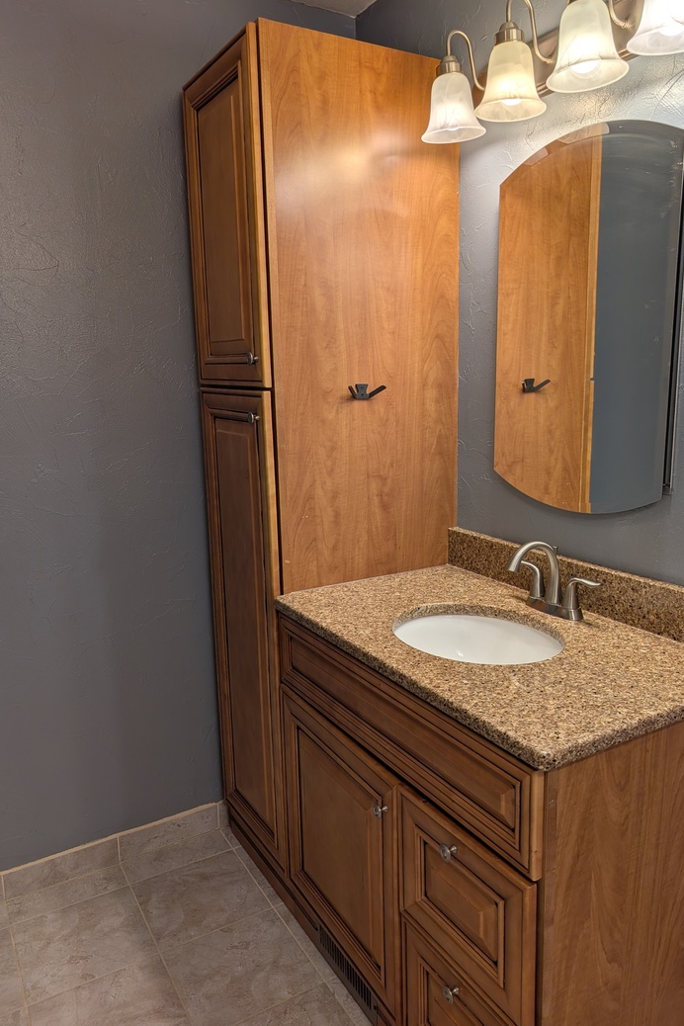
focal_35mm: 26
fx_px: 741
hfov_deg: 49.4
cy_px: 516
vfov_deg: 69.4
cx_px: 394
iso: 18
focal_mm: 6.9
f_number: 1.68
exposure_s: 1/120
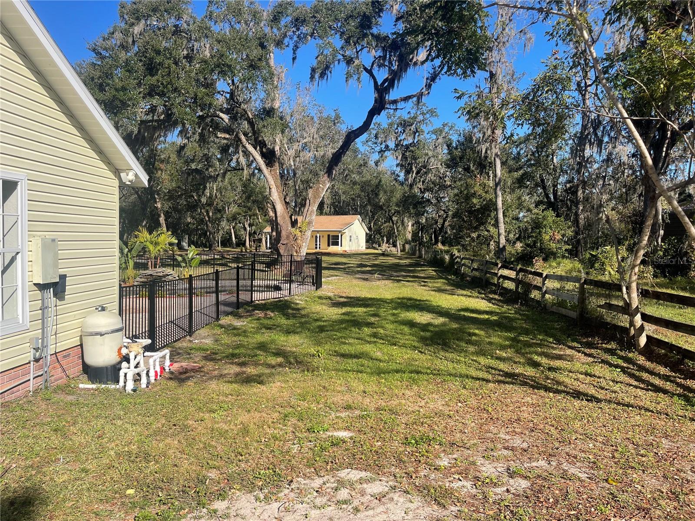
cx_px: 348
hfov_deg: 69.4
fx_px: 502
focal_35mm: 25
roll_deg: +0.2
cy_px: 260
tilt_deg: -2.1
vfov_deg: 54.9
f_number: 1.6
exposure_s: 1/2247
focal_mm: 5.1
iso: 32
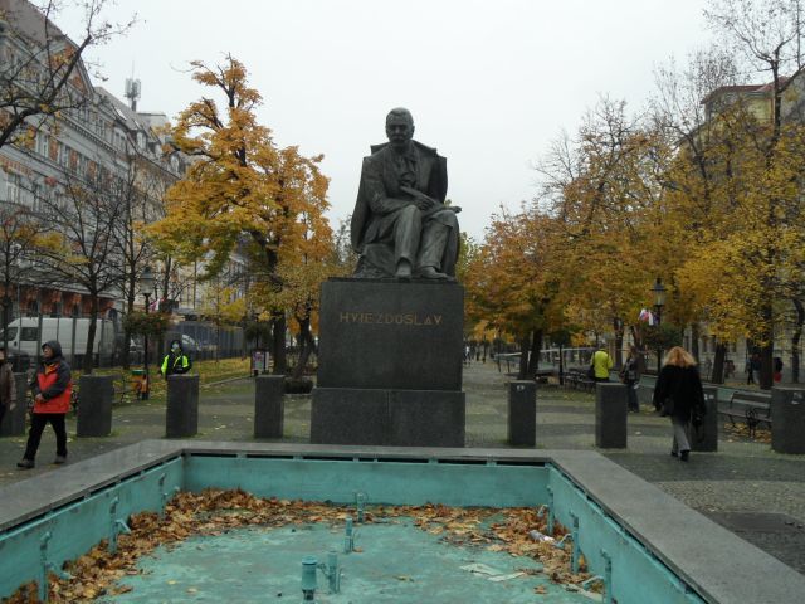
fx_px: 744
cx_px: 402
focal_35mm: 32
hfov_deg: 56.8
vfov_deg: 44.2
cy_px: 302
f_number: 3.4
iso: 80
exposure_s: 1/180
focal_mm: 5.3
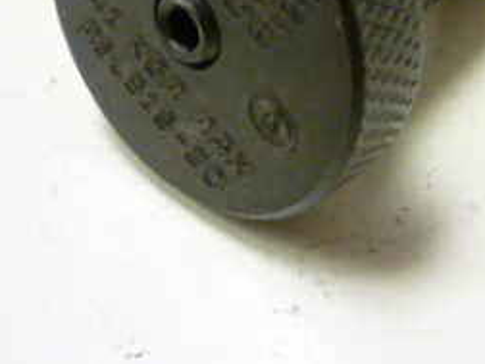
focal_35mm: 69
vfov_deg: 20.7
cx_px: 343
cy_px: 8
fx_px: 967
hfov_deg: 27.9
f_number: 3.3
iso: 400
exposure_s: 1/13
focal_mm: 5.2
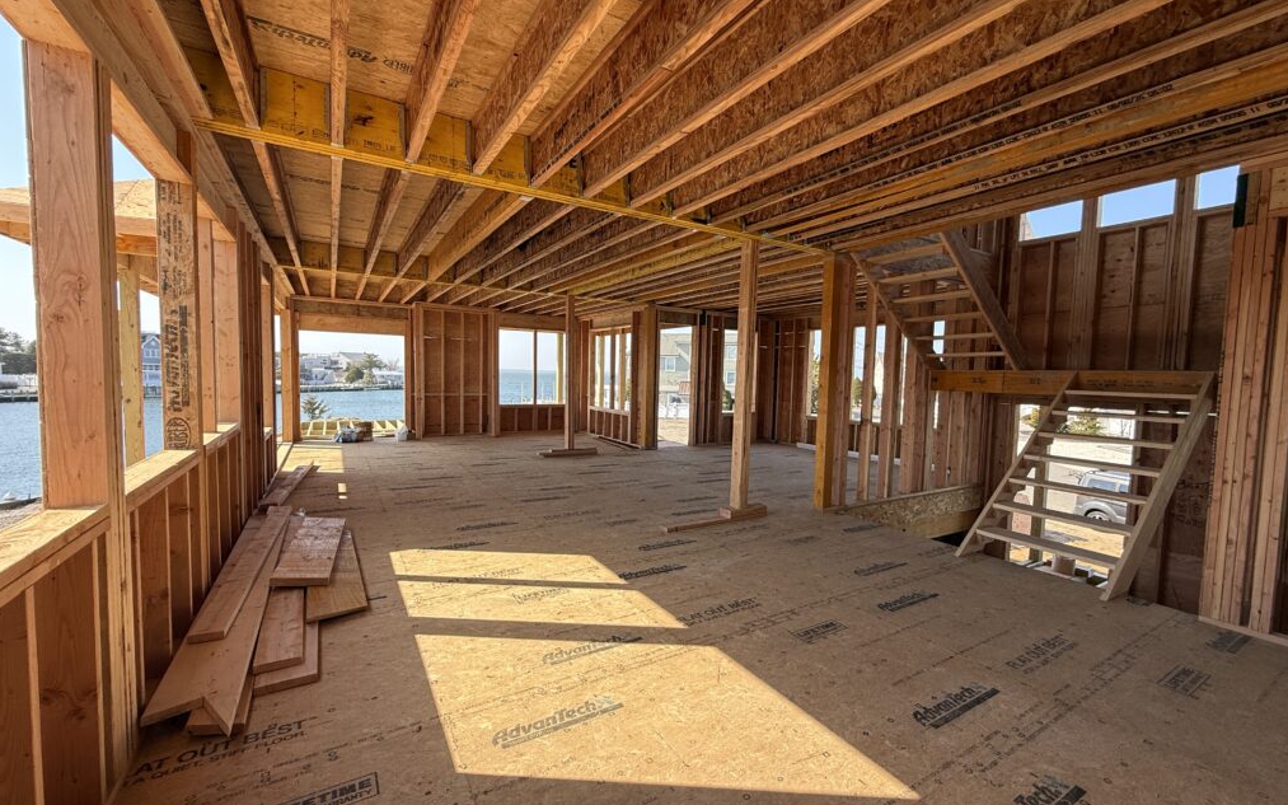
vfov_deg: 74.8
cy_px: 404
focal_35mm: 15
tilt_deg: -2.7
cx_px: 646
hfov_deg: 101.5
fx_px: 527
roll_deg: -1.3
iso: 64
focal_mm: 2.22
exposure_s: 1/482
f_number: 2.2
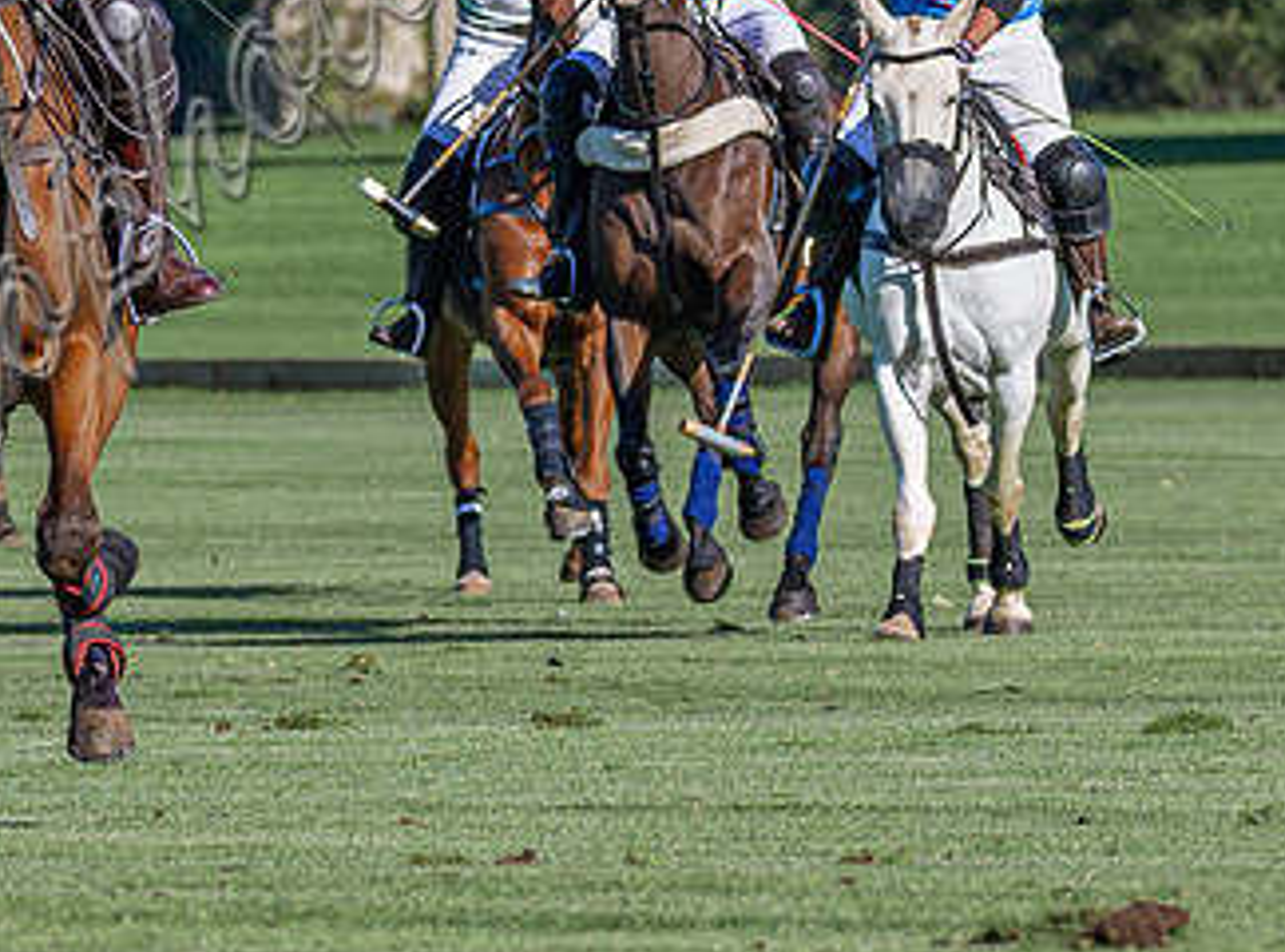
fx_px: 30342
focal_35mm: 821
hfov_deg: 2.4
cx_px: -143
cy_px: 751
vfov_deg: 1.8
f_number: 4.8
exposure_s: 1/2000
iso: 250
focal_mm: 160
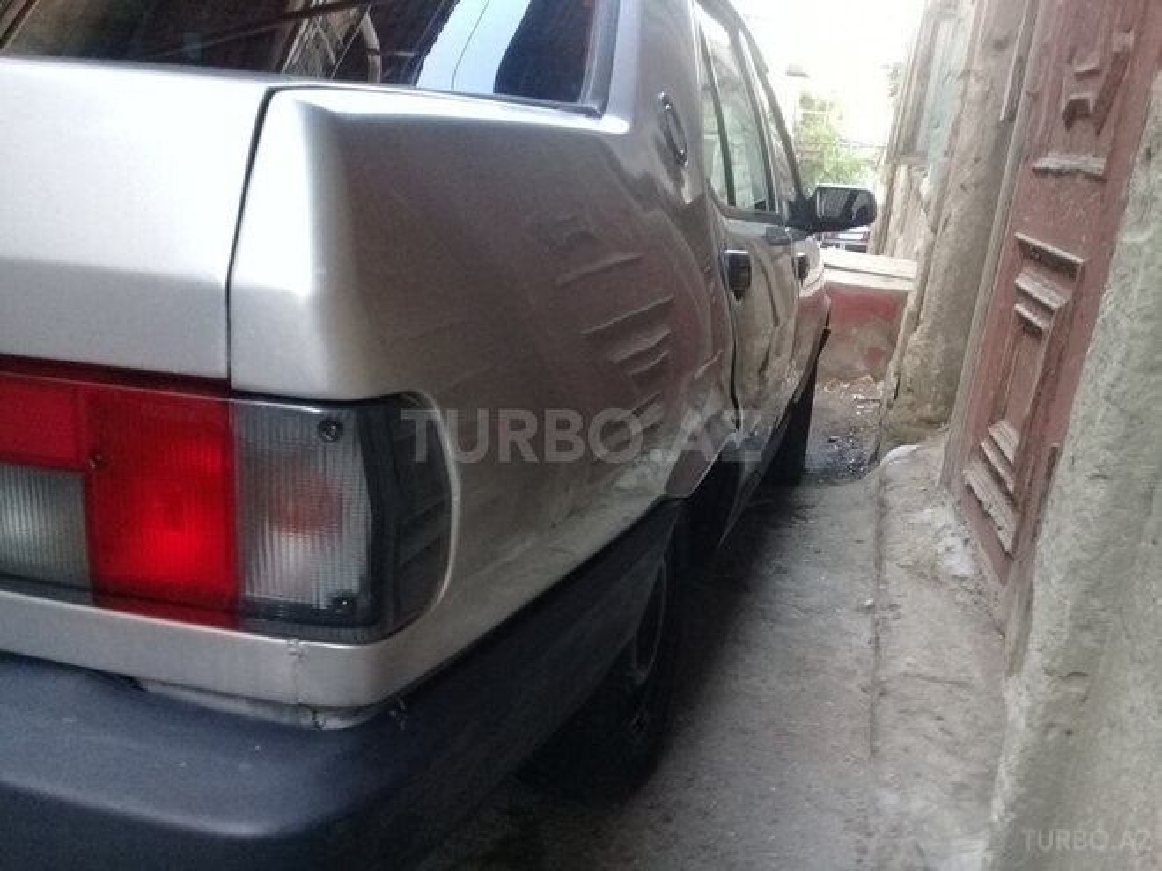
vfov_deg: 45.4
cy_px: 436
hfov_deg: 58.4
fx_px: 1041
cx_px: 581
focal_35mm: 31
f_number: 2.2
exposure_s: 1/25
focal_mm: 3.3
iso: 200
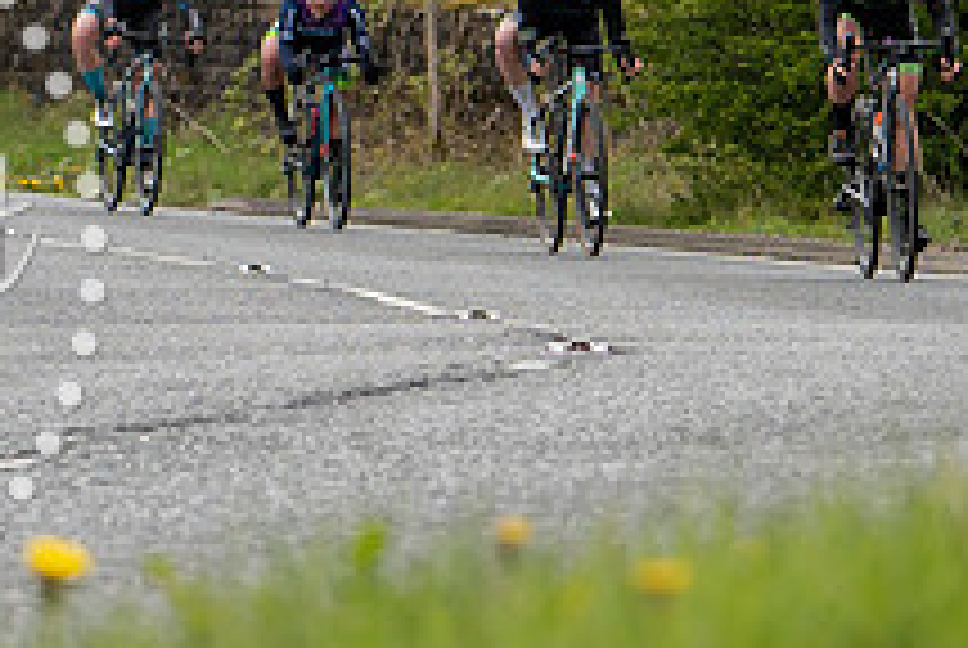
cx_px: 1206
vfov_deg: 3.2
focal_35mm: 436
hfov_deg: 4.7
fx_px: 11739
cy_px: 178
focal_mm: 70
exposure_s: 1/640
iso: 200
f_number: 3.5
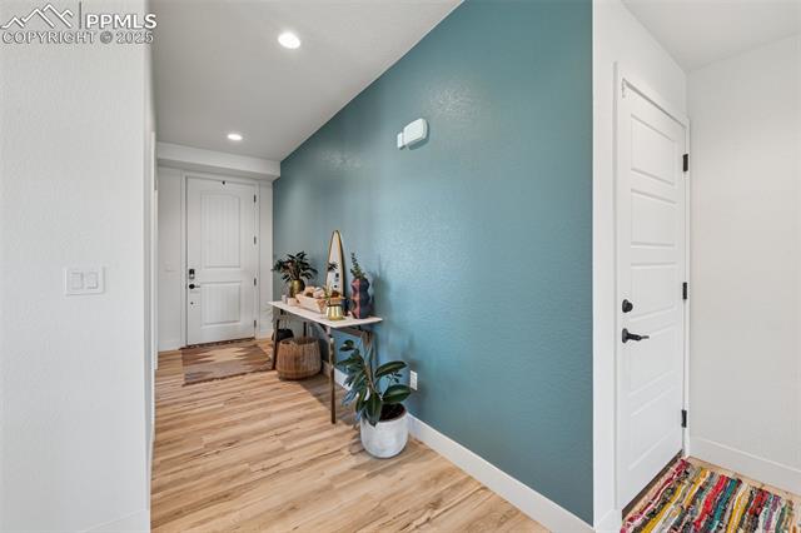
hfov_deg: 100.4
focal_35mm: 15
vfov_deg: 77.3
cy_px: 266
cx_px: 400
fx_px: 334
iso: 100
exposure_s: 1/1.25
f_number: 11
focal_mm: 15
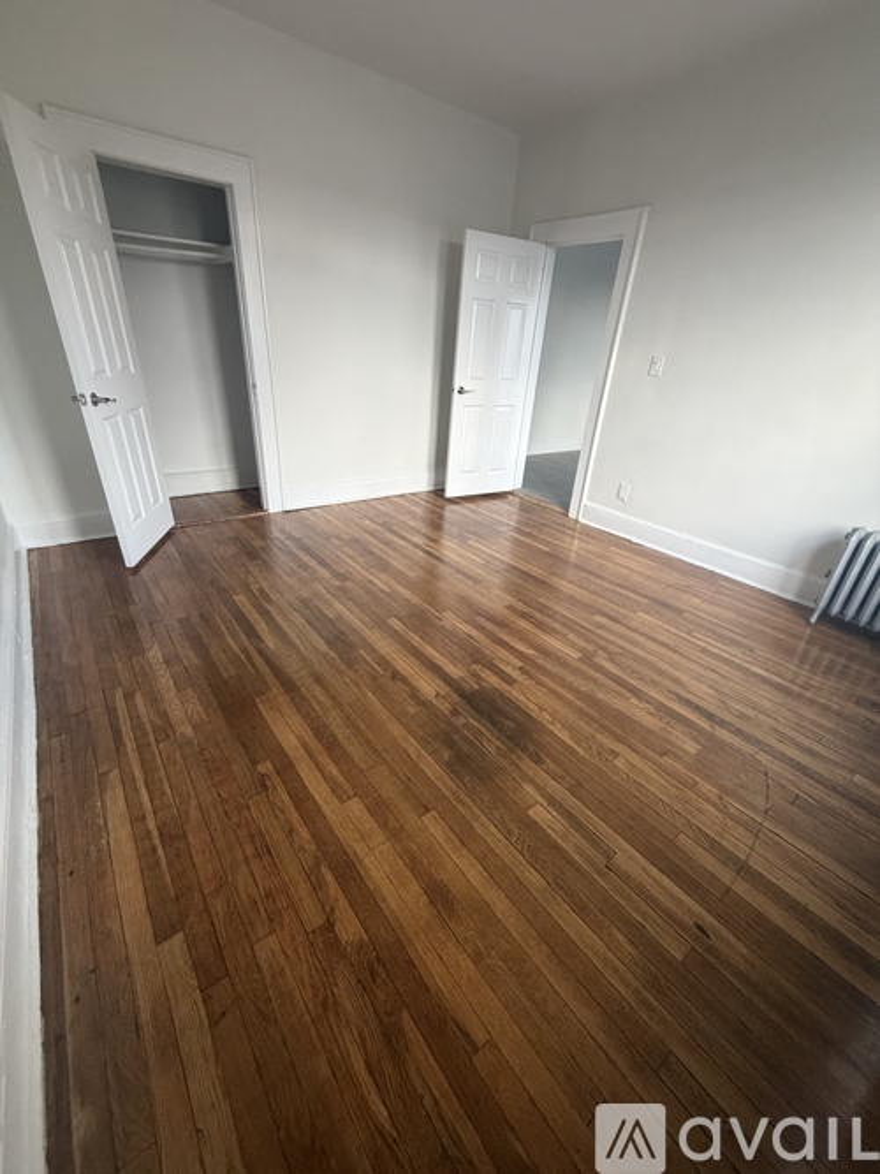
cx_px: 440
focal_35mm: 14
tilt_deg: -27.0
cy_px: 587
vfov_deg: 102.1
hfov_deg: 85.7
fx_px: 475
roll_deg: -4.1
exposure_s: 1/92
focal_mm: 2.22
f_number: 2.2
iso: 320
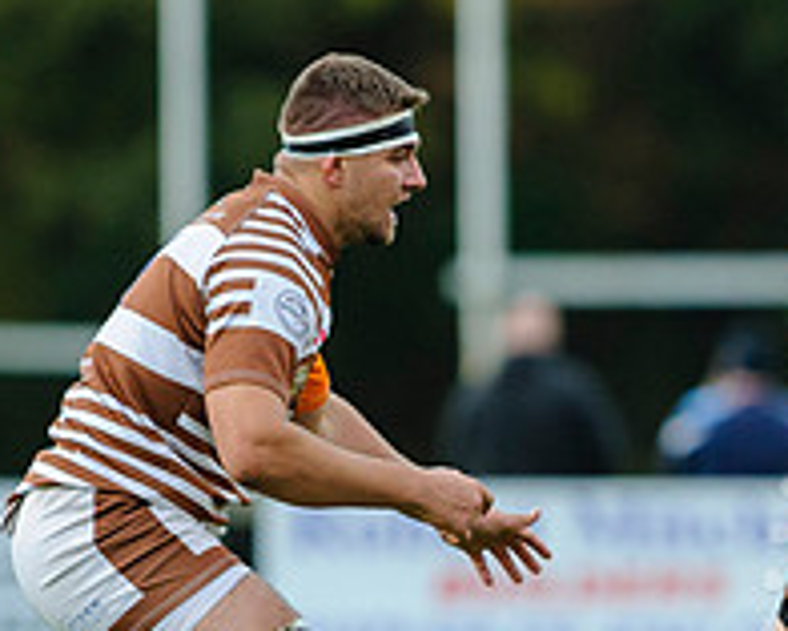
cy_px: 633
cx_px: 1189
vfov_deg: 1.1
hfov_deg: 1.4
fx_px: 32387
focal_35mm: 1388
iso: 1600
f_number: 4.8
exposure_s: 1/1500
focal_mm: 420
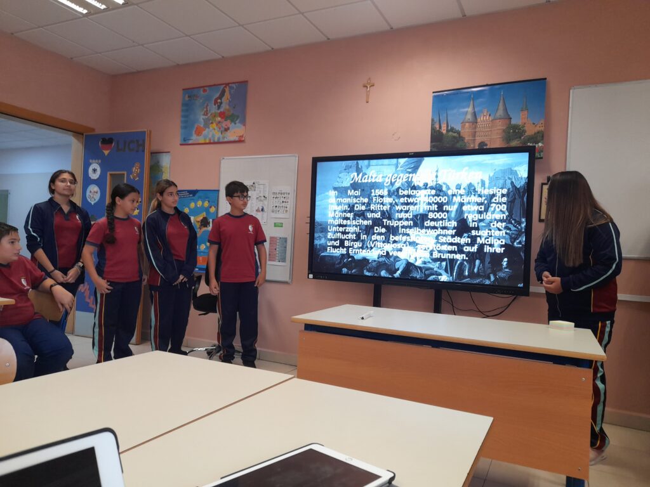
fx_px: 469
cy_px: 244
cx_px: 325
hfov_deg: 69.4
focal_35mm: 25
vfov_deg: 54.9
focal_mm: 4.6
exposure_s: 1/50
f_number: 2
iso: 160
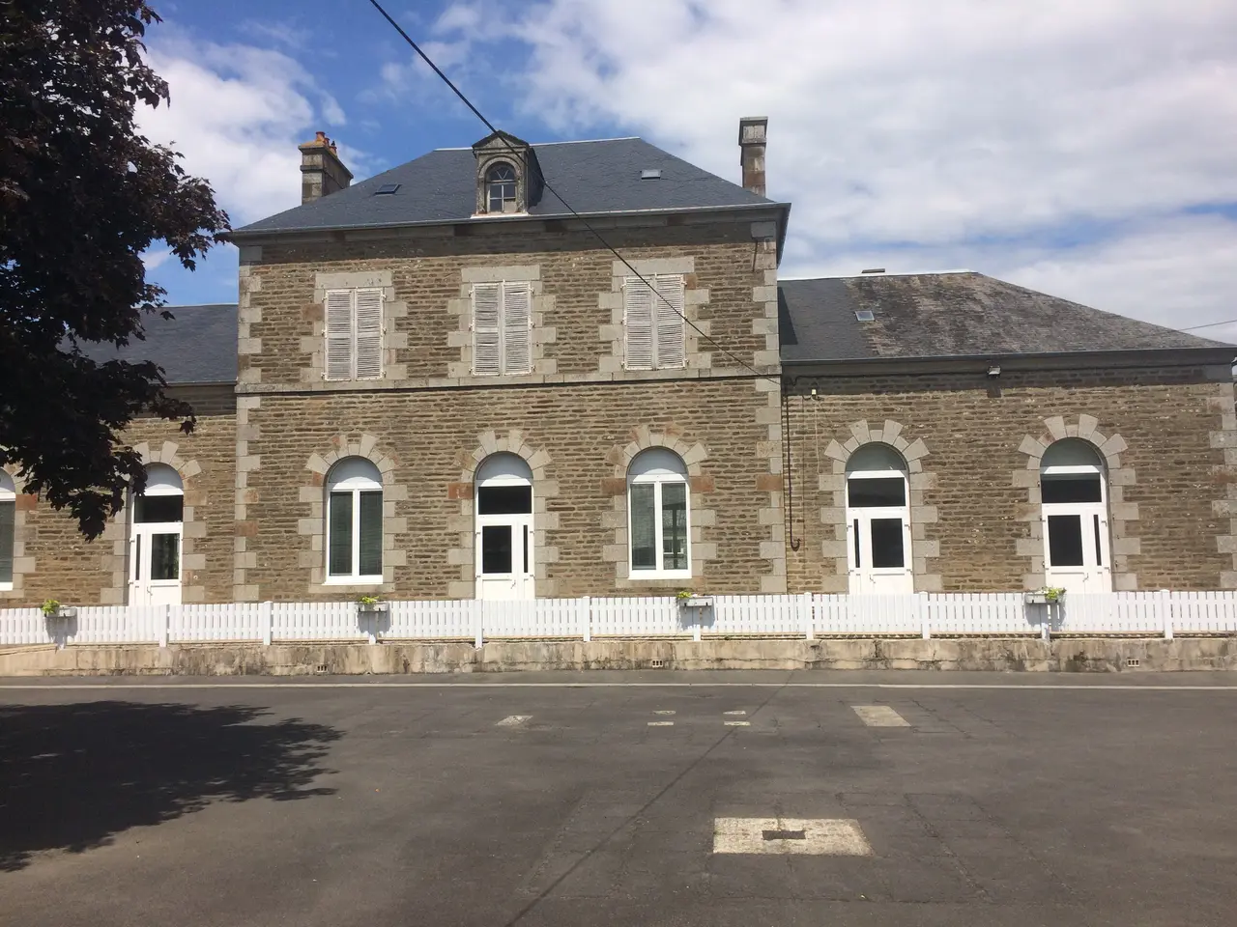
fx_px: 1036
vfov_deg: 48.2
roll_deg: +1.0
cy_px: 464
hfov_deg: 61.7
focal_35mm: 29
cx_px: 618
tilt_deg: +3.5
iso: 32
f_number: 2.2
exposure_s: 1/3731
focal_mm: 4.15
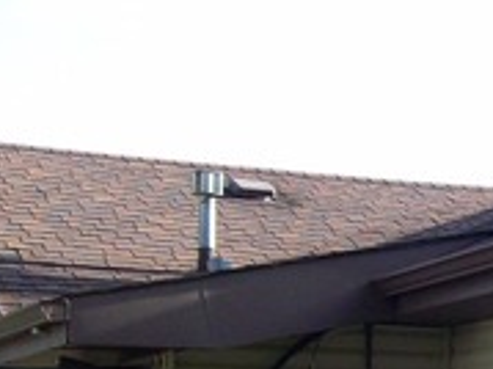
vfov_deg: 11.3
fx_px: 1836
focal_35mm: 129
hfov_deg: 14.5
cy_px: 435
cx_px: 694
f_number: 2.7
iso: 80
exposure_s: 1/335
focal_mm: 6
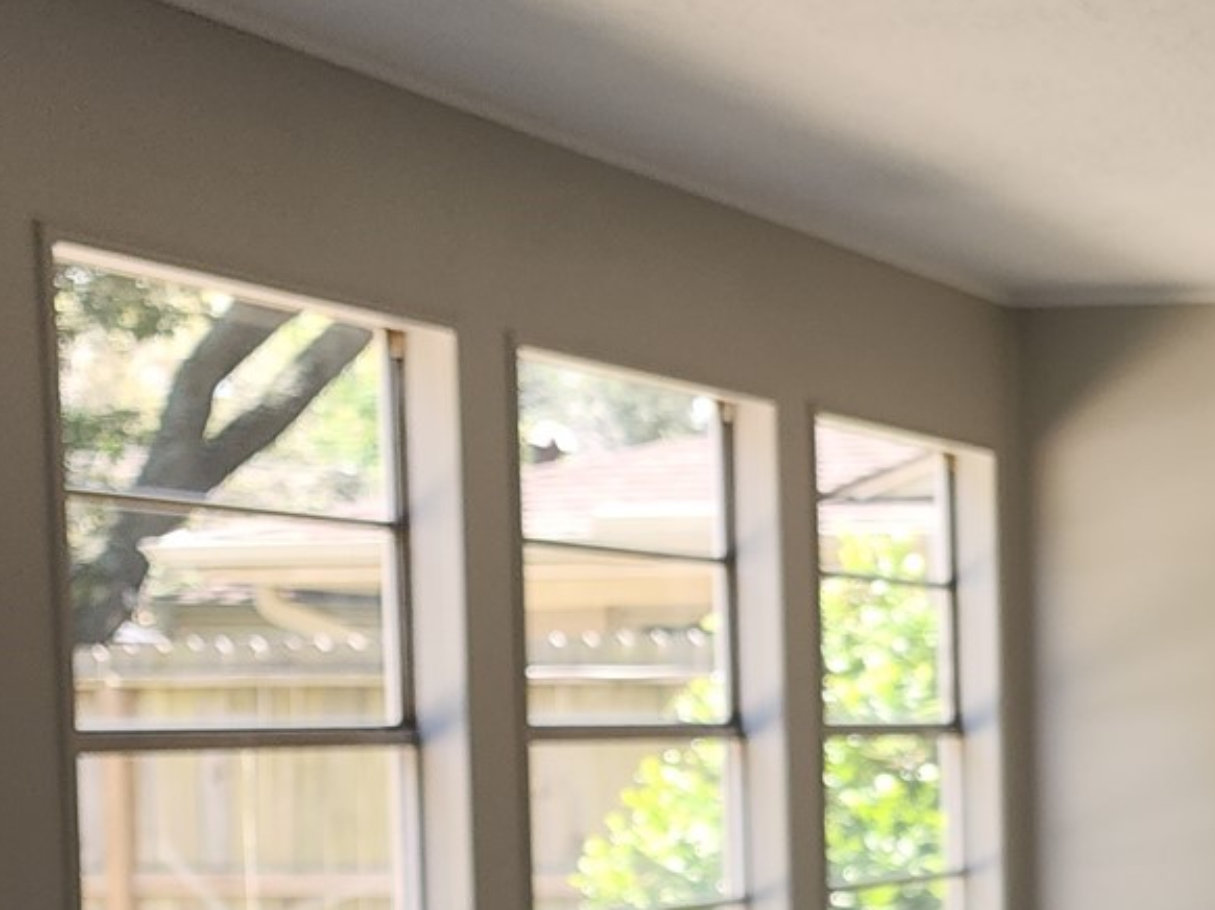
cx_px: 1459
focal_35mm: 81
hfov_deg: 22.3
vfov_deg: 17.7
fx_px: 2842
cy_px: 964
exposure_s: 1/120
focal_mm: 6.4
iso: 25
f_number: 1.8
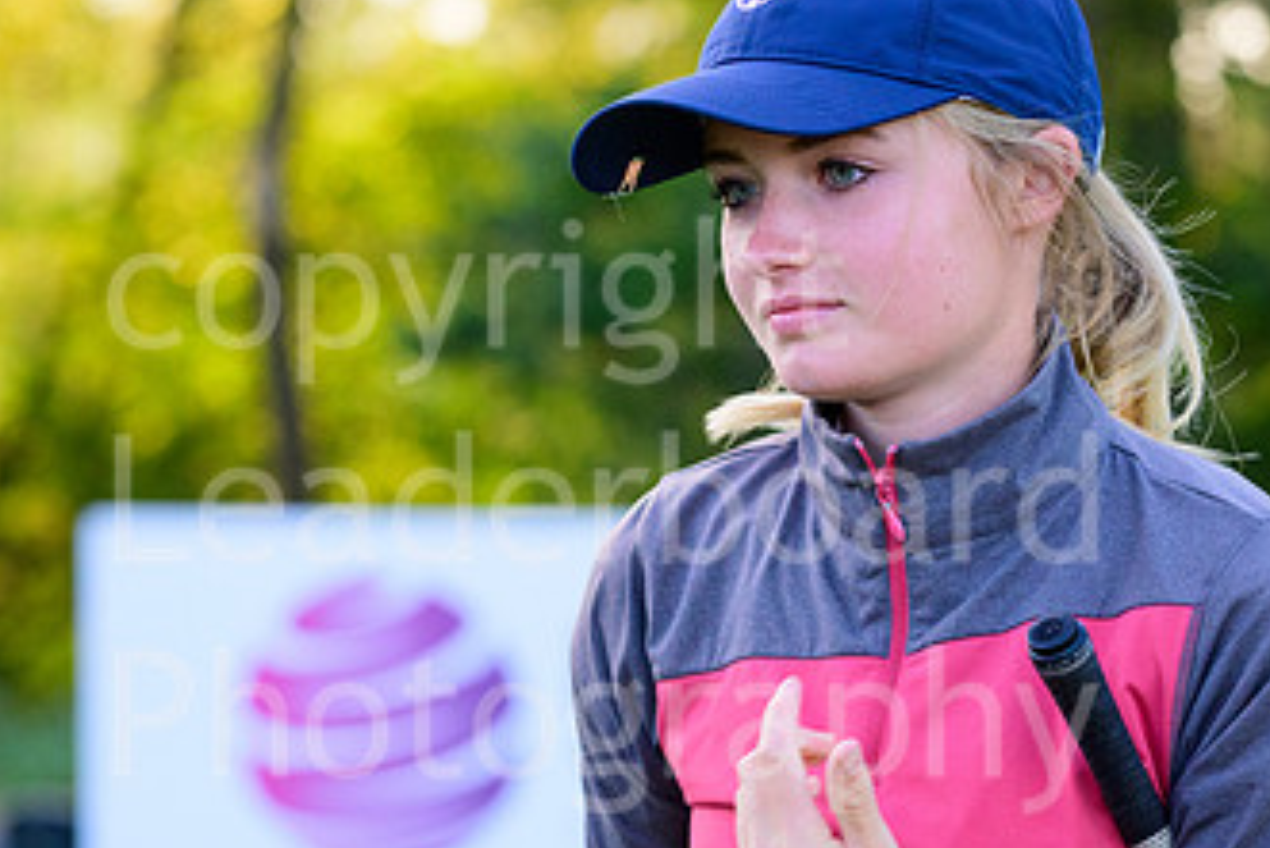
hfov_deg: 9.4
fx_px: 7729
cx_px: 610
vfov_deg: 6.3
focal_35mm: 219
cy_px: 535
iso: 1600
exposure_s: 1/1000
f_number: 5
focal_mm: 125
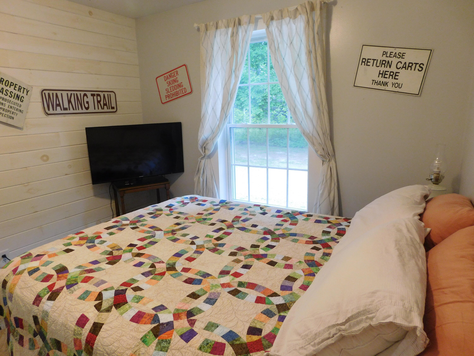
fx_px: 315
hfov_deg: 73.9
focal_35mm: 23
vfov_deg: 58.9
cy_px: 178
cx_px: 237
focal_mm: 4
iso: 220
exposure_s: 1/30
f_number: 3
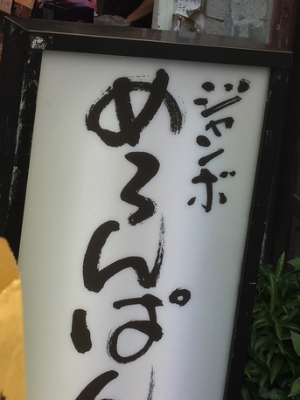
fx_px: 879
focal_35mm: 76
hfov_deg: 19.2
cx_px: 57
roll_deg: -5.2
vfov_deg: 25.0
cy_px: 53
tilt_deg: -8.2
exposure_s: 1/534
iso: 32
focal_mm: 4.15
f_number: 2.2
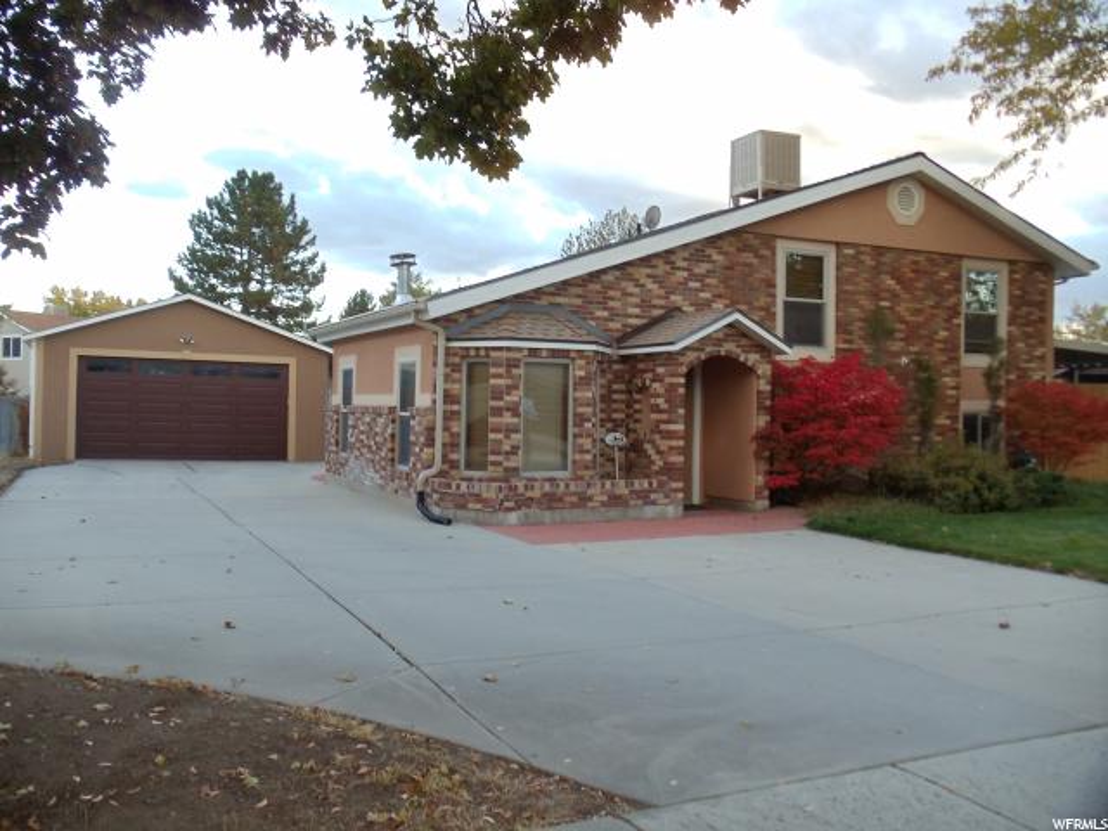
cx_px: 554
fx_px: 1408
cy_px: 416
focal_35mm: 44
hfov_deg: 42.9
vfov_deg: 32.9
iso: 80
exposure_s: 1/30
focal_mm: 6
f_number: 3.5
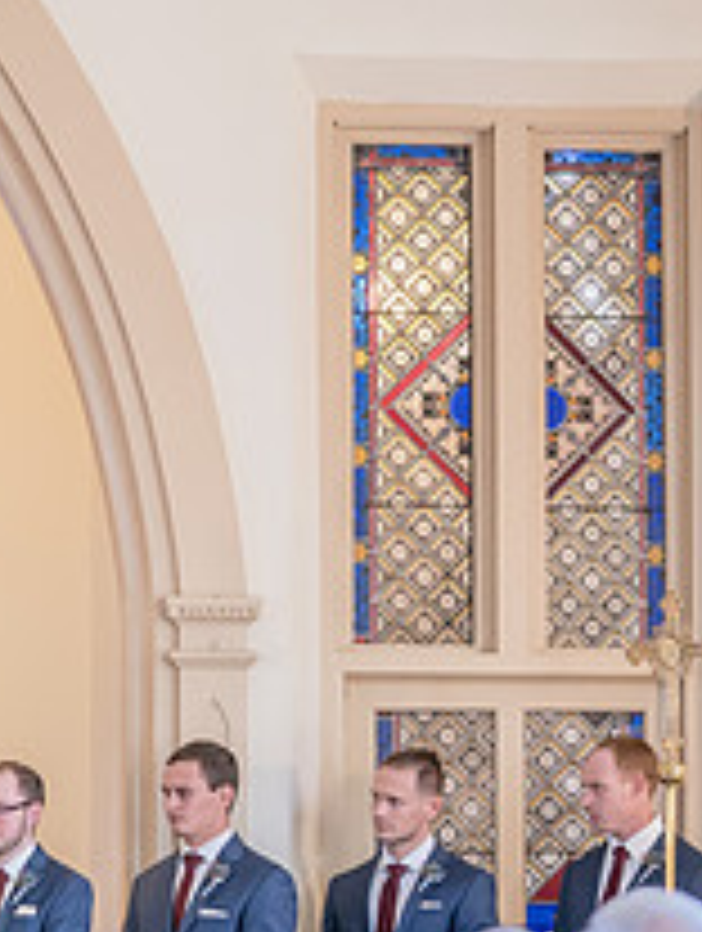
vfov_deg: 9.0
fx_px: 5930
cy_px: 507
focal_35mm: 220
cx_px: -419
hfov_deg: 6.7
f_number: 2.8
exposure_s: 1/100
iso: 2000
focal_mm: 70
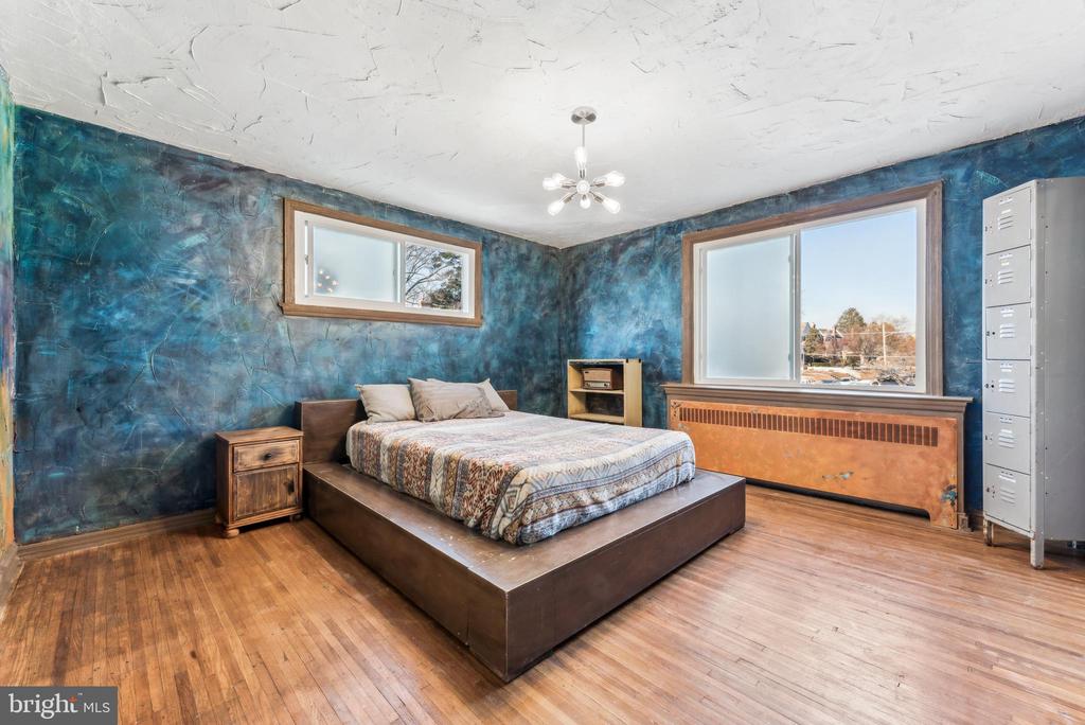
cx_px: 542
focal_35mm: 15
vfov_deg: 77.4
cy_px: 362
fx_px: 452
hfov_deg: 100.4
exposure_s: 1/25
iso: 250
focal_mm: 15
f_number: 8
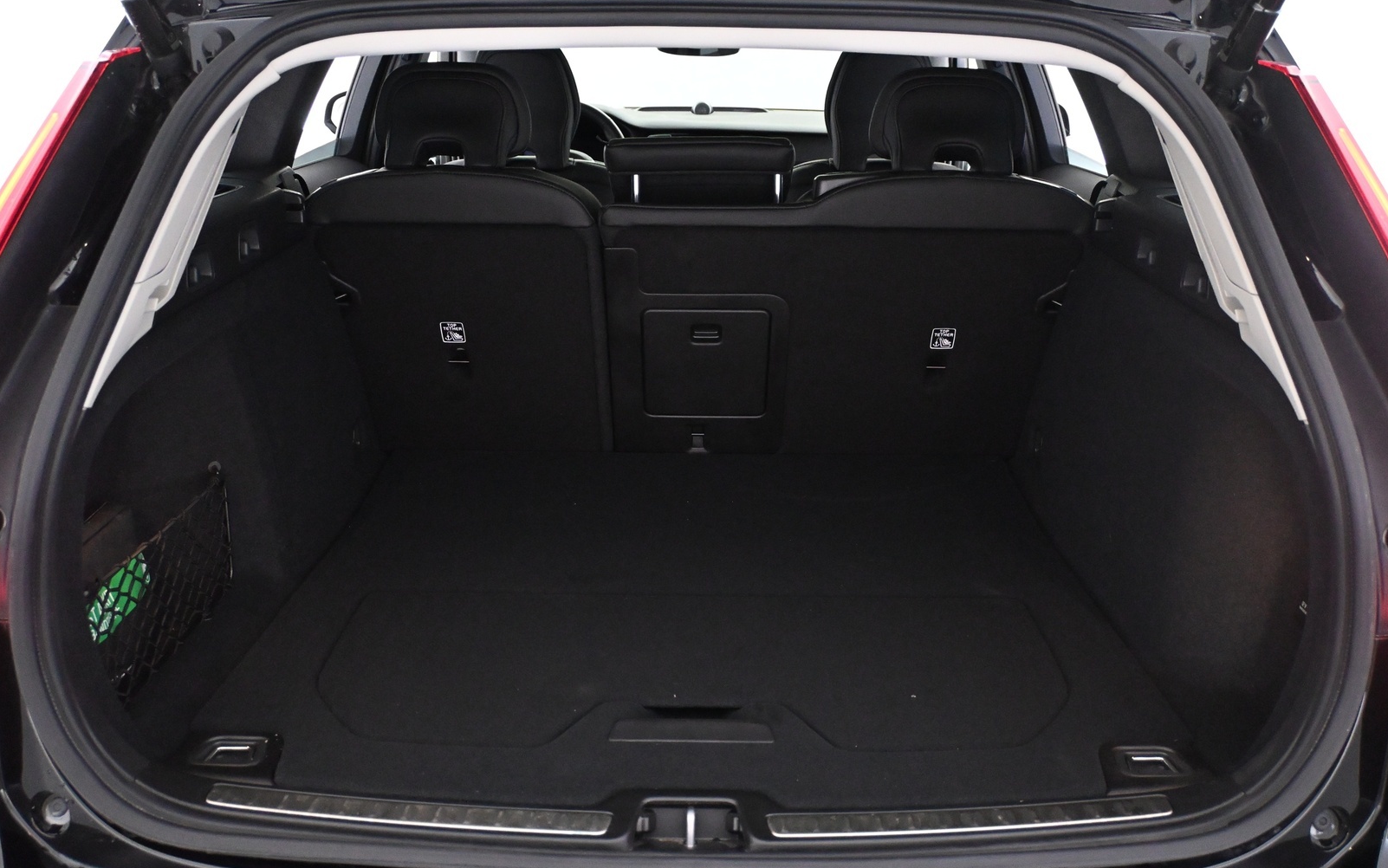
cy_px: 449
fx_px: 1286
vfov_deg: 37.3
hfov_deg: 56.7
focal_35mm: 34
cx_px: 701
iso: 5000
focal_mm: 22
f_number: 4
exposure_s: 1/60
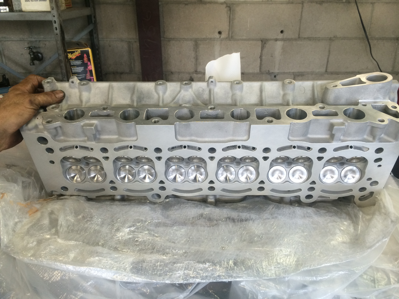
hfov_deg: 60.0
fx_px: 346
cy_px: 150
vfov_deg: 46.8
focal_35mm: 30
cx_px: 200
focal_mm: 4.12
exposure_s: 1/30
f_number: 2.2
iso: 40
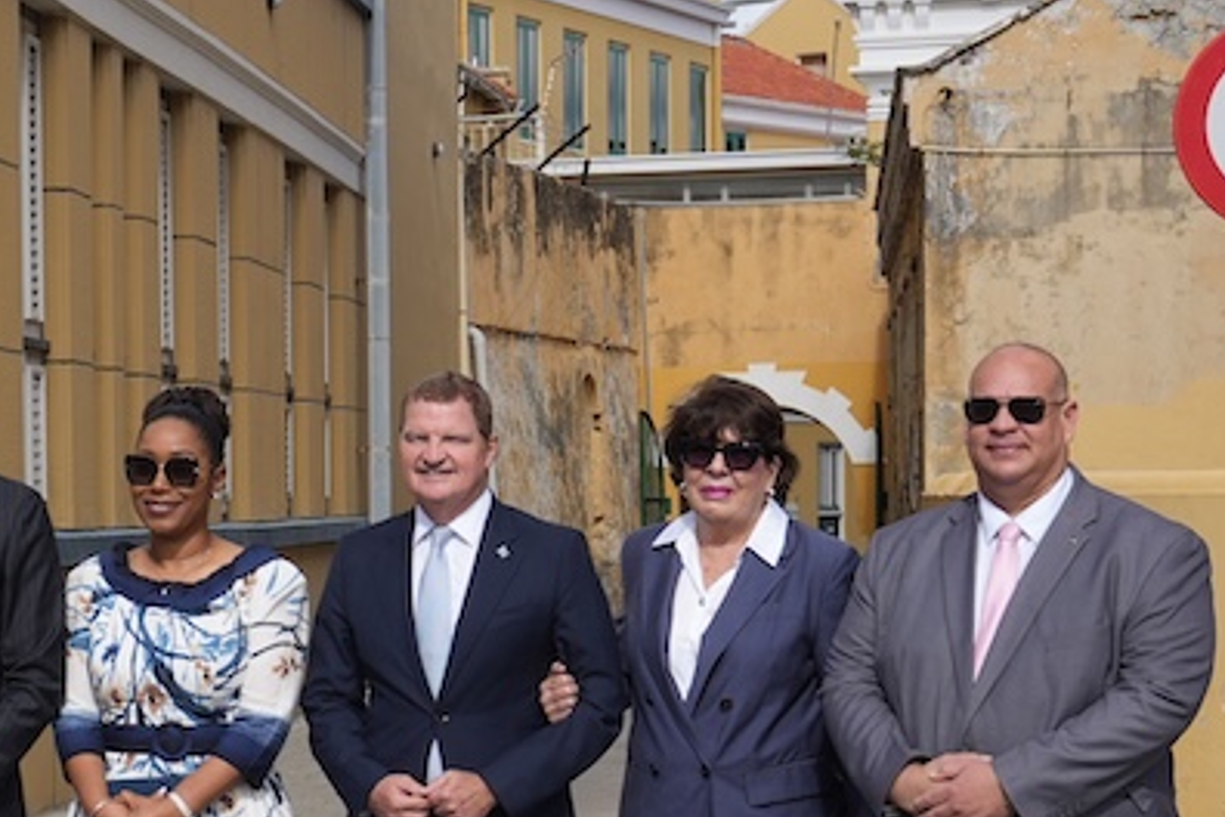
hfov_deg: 15.9
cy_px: 690
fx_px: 4253
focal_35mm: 125
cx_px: -152
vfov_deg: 10.9
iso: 100
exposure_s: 1/400
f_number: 5.6
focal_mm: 33
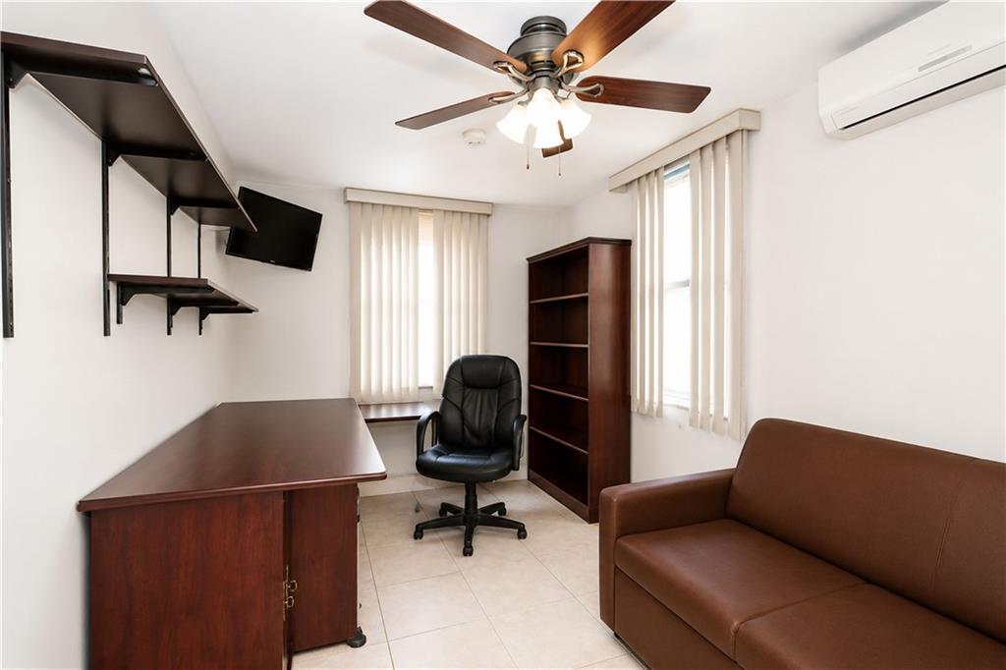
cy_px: 335
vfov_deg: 77.3
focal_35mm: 15
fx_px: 419
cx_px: 503
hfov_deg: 100.4
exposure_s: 1/100
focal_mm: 10
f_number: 7.1
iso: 1600
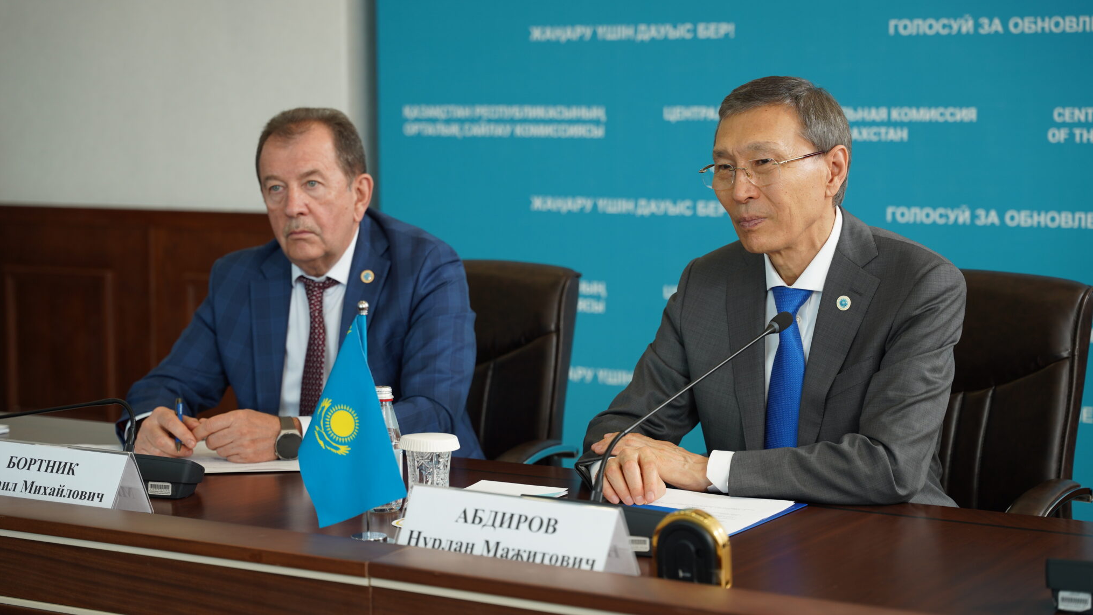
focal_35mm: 74
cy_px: 306
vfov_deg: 16.3
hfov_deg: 28.6
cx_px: 550
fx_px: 2145
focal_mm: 70
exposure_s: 1/250
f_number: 2.8
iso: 250
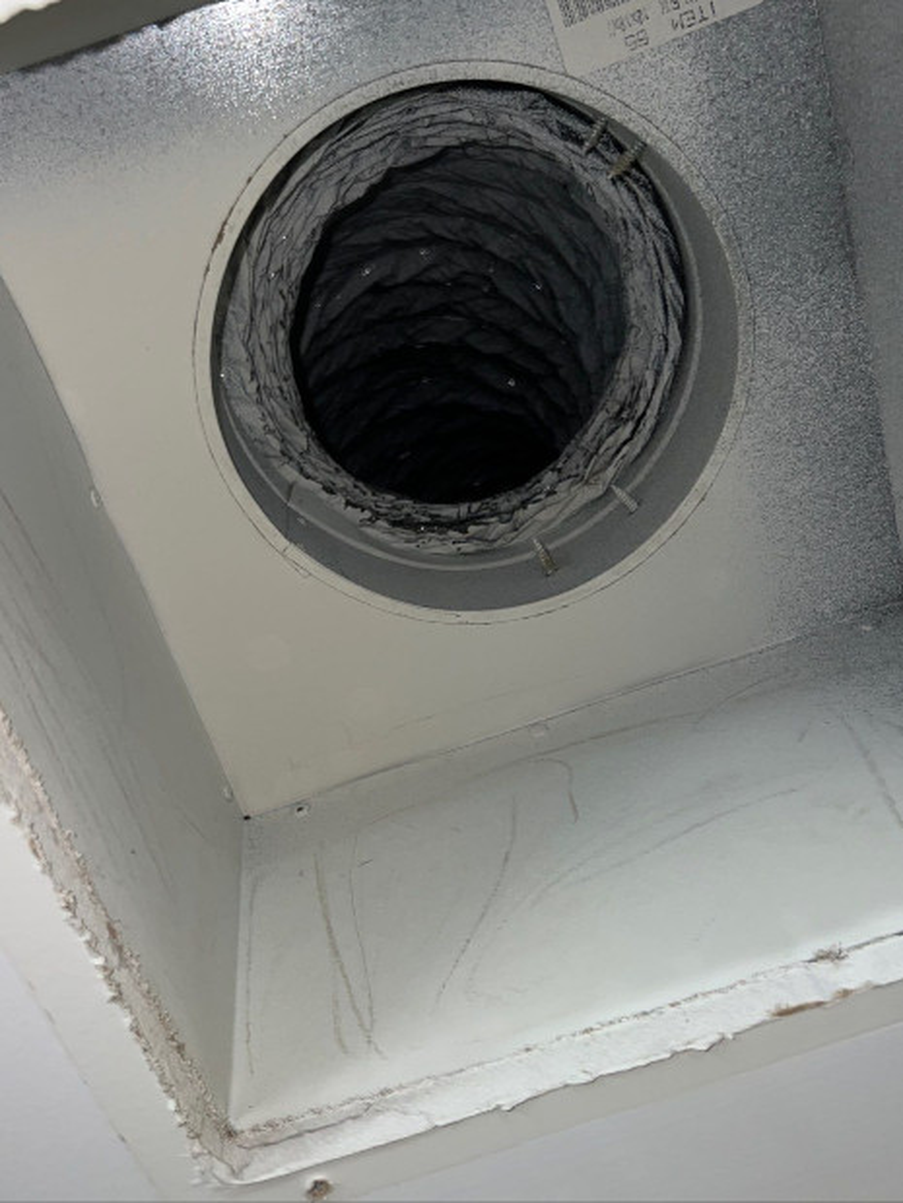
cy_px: 602
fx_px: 1009
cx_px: 452
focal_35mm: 29
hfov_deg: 48.2
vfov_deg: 61.7
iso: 20
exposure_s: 1/695
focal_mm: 4
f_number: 1.8
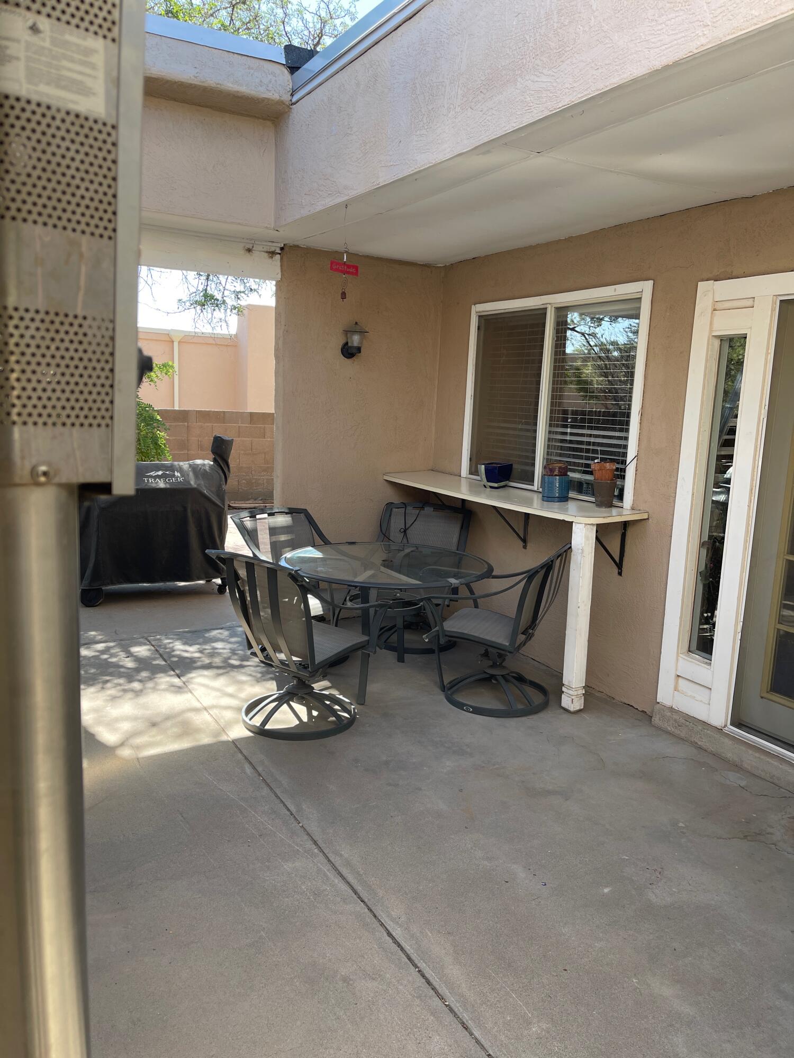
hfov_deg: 54.9
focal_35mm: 25
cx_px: 397
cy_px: 529
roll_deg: -2.7
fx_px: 765
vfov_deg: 69.4
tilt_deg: -11.1
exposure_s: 1/333
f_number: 1.6
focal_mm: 5.1
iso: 32
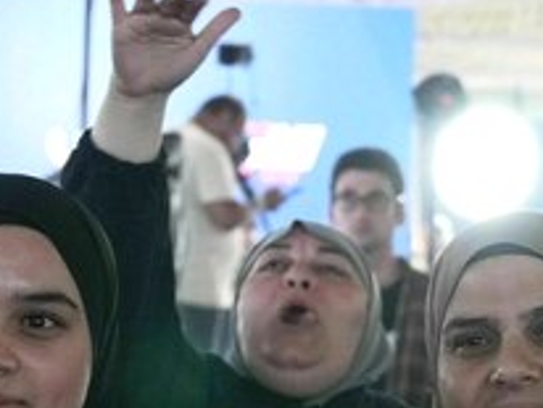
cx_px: 303
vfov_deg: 10.8
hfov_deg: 14.4
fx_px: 2152
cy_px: 293
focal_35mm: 137
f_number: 2.8
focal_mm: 31
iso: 2000
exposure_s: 1/160
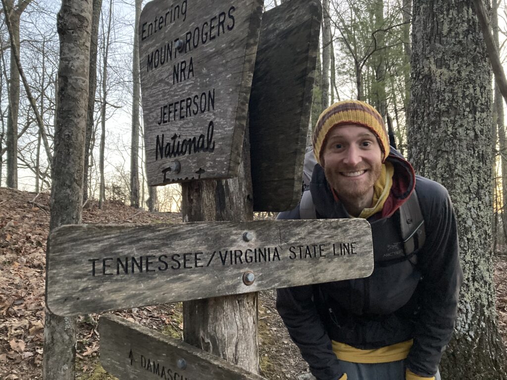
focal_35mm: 28
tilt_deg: +6.1
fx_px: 410
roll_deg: +0.3
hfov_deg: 63.4
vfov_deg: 49.7
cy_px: 190
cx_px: 254
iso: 800
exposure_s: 1/15
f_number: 1.8
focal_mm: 3.99
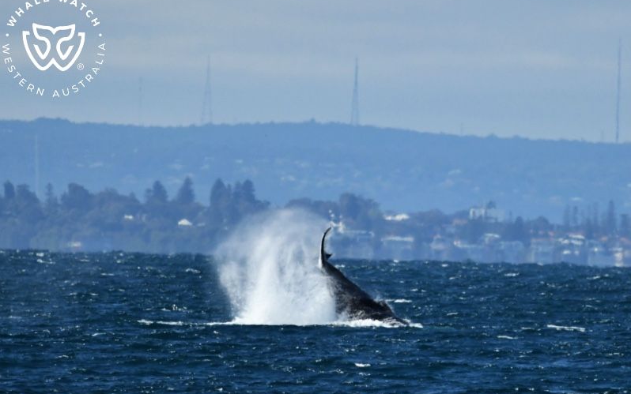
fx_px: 10543
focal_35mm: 613
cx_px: 316
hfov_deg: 3.4
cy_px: 199
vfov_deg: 2.1
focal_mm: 600
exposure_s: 1/8000
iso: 1000
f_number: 6.3
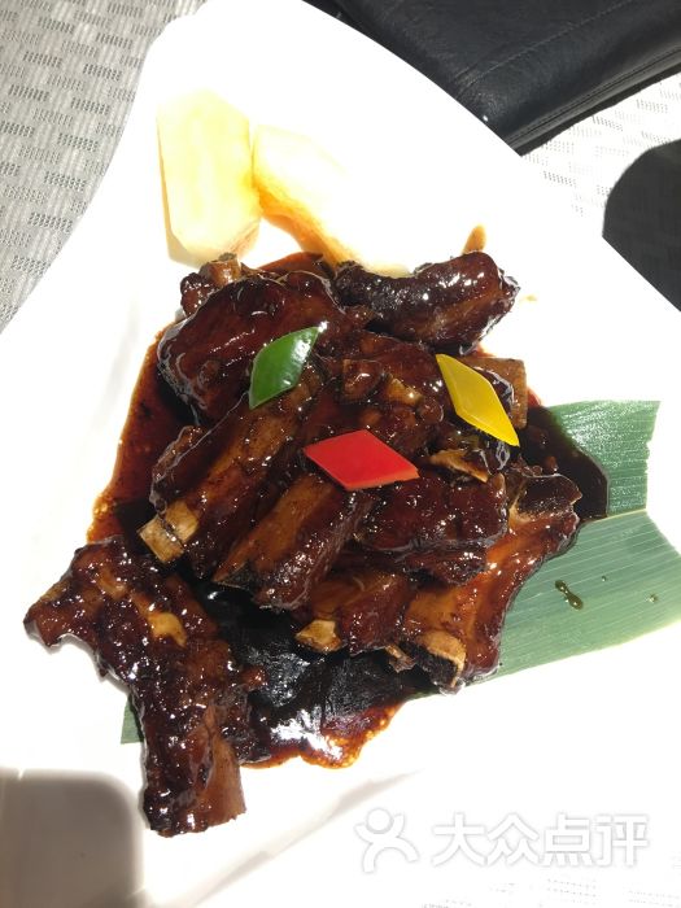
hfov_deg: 48.2
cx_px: 340
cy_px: 454
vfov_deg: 61.7
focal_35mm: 29
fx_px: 761
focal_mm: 4.15
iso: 64
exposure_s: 1/17
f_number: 2.2
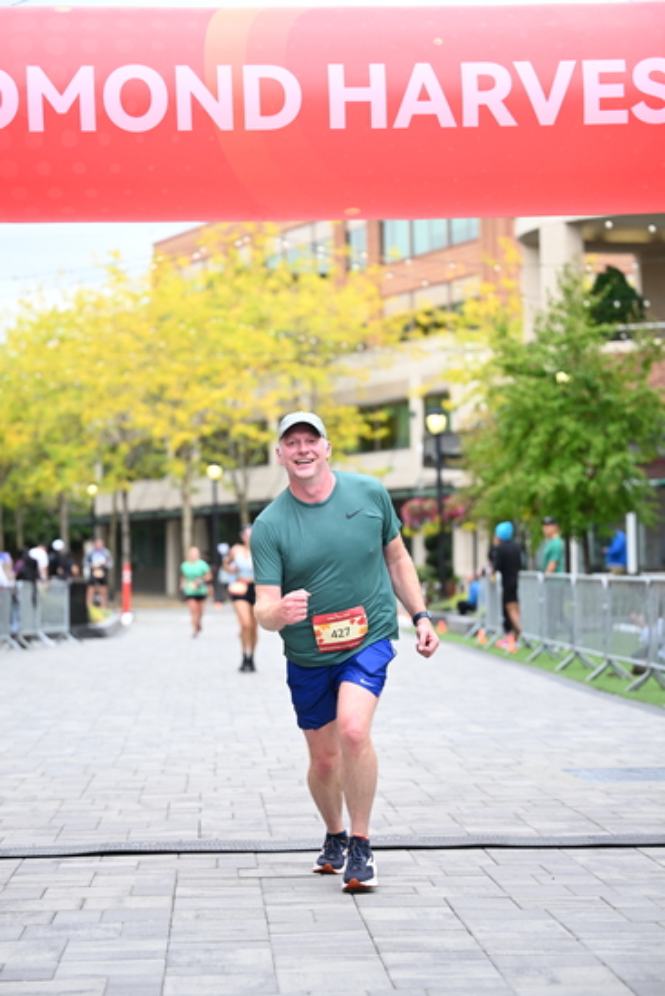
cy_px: 498
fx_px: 2354
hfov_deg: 16.1
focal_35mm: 85
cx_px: 332
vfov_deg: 23.9
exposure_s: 1/1600
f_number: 2.8
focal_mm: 85
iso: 640
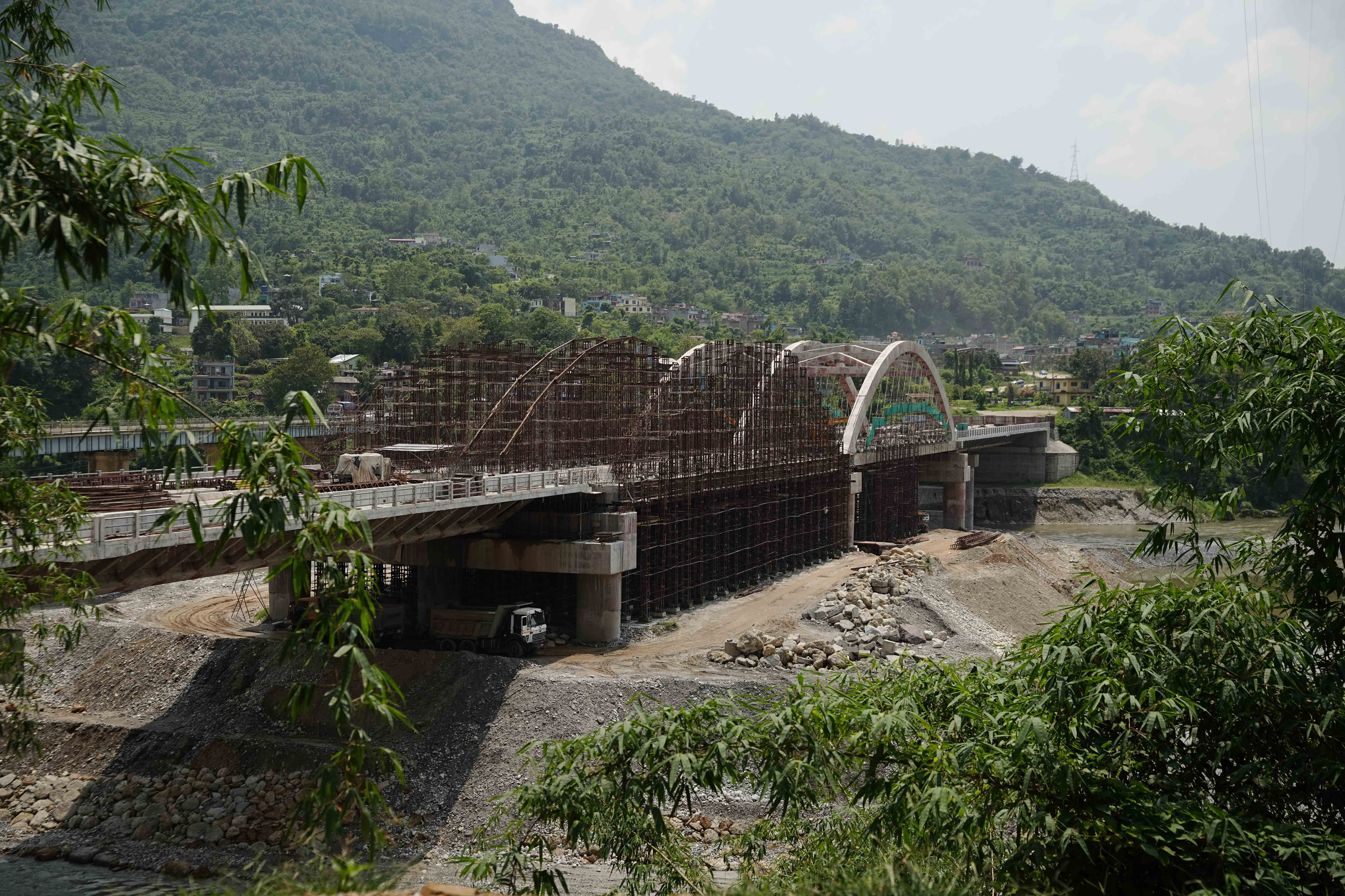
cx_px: 672
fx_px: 1629
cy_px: 448
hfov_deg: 44.9
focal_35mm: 44
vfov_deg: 30.8
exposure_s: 1/2500
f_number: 3.5
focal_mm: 43.6
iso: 200
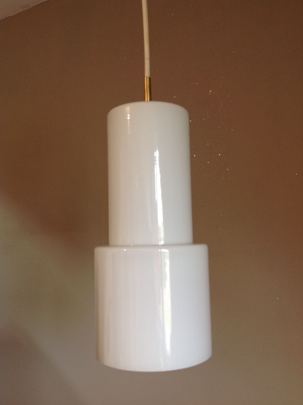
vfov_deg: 52.7
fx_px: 410
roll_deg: +2.9
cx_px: 152
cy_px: 202
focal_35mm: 35
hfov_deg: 40.6
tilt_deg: +4.0
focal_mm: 4.28
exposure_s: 1/15
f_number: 2.4
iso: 50
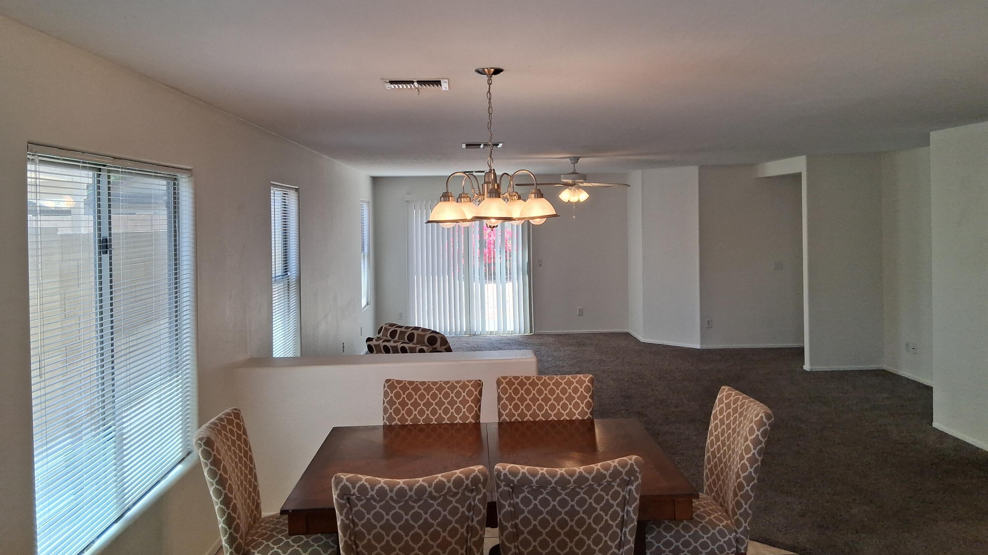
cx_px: 503
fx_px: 760
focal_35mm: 29
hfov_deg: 66.1
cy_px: 226
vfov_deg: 40.0
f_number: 1.8
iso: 40
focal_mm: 3.98
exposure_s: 1/120
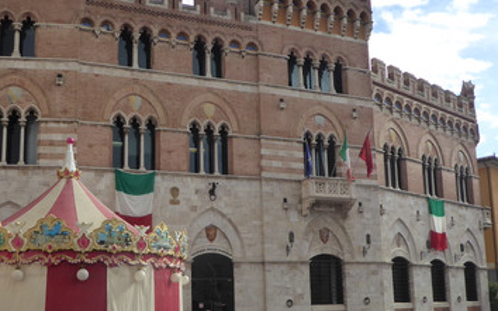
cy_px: 203
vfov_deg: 27.8
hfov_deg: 43.5
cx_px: 250
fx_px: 624
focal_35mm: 46
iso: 160
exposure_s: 1/800
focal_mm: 4.3
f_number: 3.3
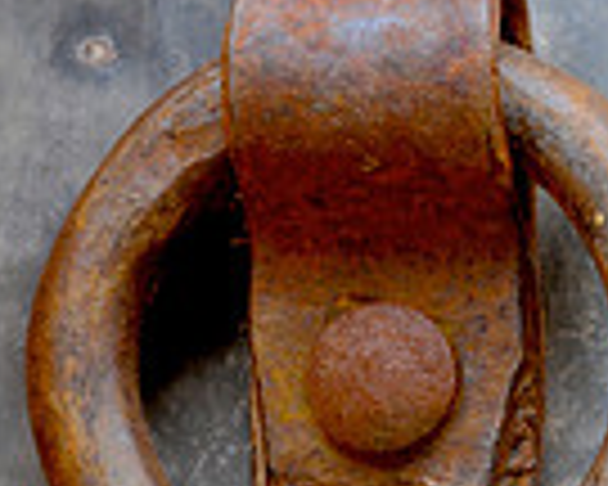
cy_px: 639
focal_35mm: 935
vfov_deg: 1.7
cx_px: 399
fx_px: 16825
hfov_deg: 2.1
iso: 200
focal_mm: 200
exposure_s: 1/3
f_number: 18
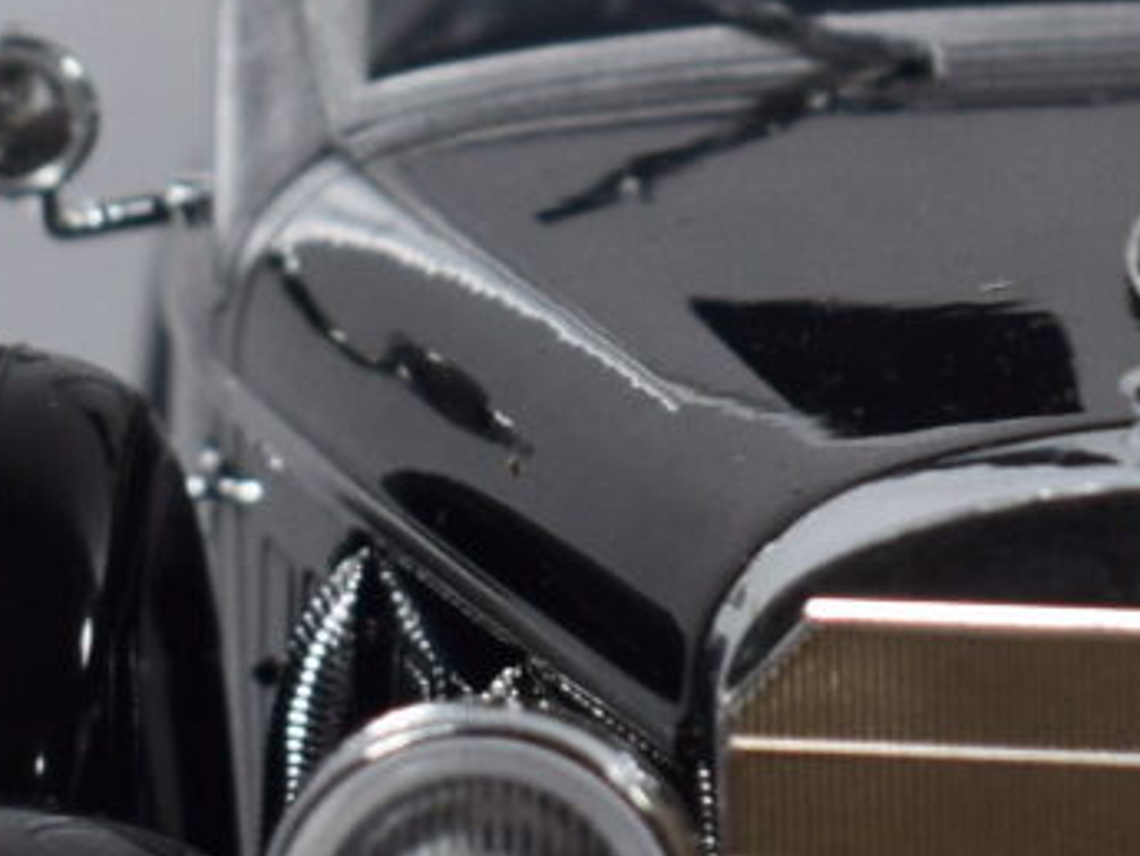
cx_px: 1170
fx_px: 11992
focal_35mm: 364
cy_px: 55
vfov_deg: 4.1
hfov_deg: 5.4
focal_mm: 34
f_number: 8
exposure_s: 1/50
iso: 400
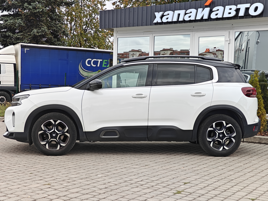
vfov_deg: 30.9
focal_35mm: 47
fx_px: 364
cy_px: 100
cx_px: 134
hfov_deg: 40.4
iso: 50
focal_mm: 7.08
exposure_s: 1/483
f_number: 2
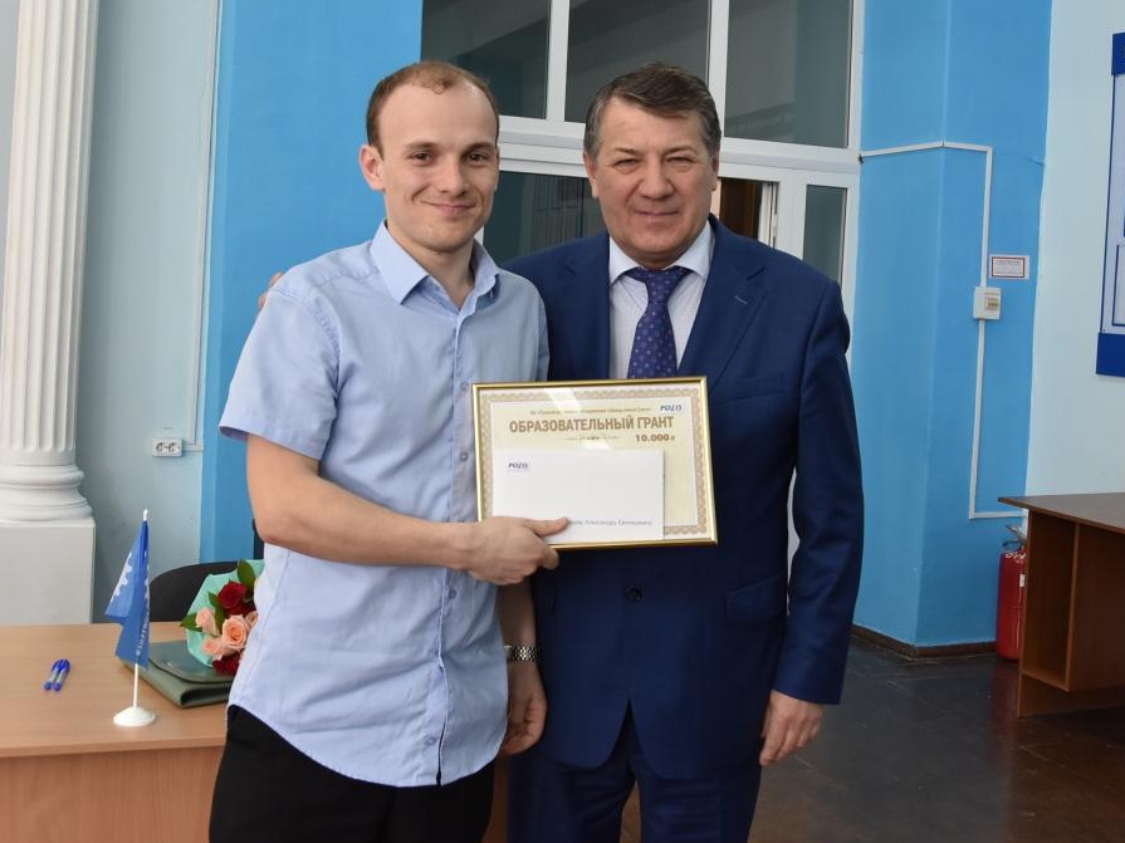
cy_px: 424
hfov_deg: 55.3
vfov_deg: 42.9
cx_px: 615
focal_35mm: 33
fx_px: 1072
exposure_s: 1/100
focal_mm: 20
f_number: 5
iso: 800
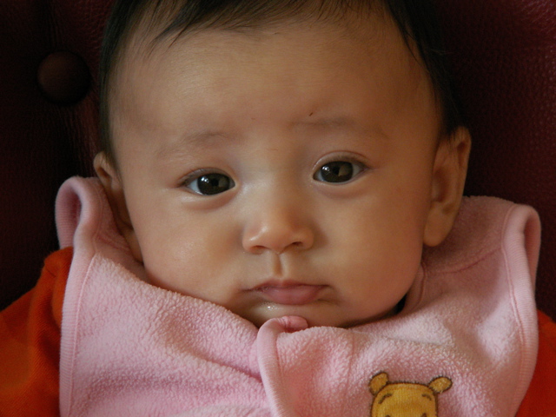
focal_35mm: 196
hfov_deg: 10.1
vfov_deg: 7.6
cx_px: 278
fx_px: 3148
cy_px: 208
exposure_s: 1/30
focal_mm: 32.12
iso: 160
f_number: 4
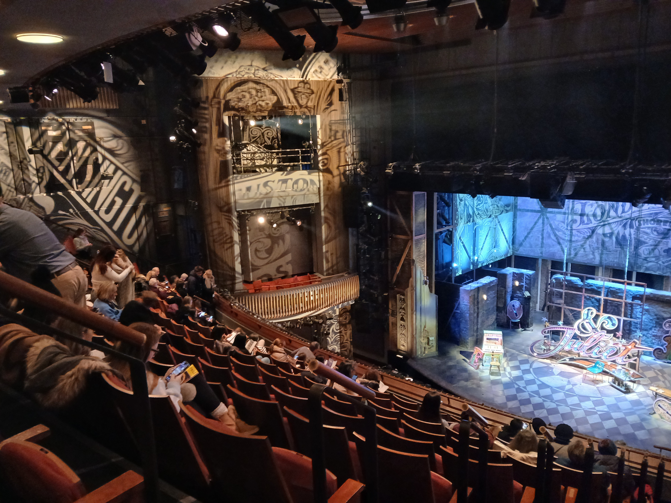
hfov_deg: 67.3
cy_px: 252
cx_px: 336
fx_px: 504
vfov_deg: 53.1
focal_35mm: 26
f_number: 1.8
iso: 640
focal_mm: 3.98
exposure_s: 1/20
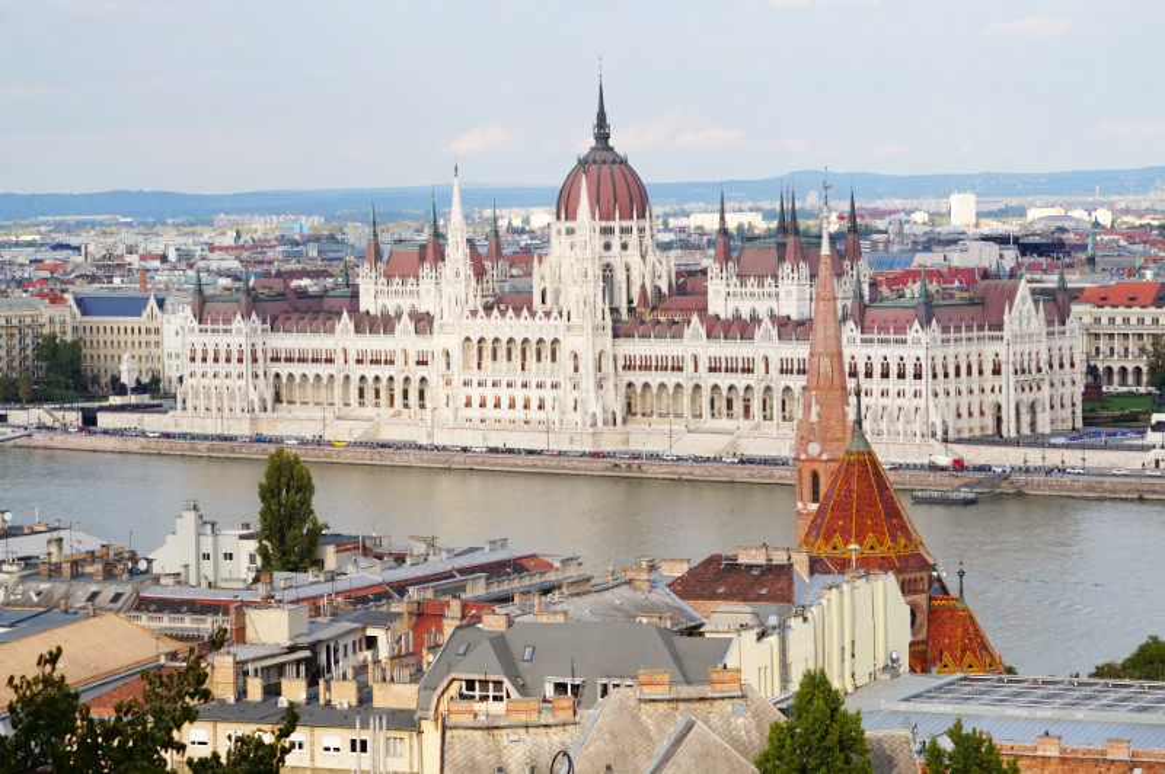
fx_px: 3395
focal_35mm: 105
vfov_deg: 13.0
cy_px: 387
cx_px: 582
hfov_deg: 19.5
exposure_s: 1/125
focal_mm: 70
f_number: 8
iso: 100
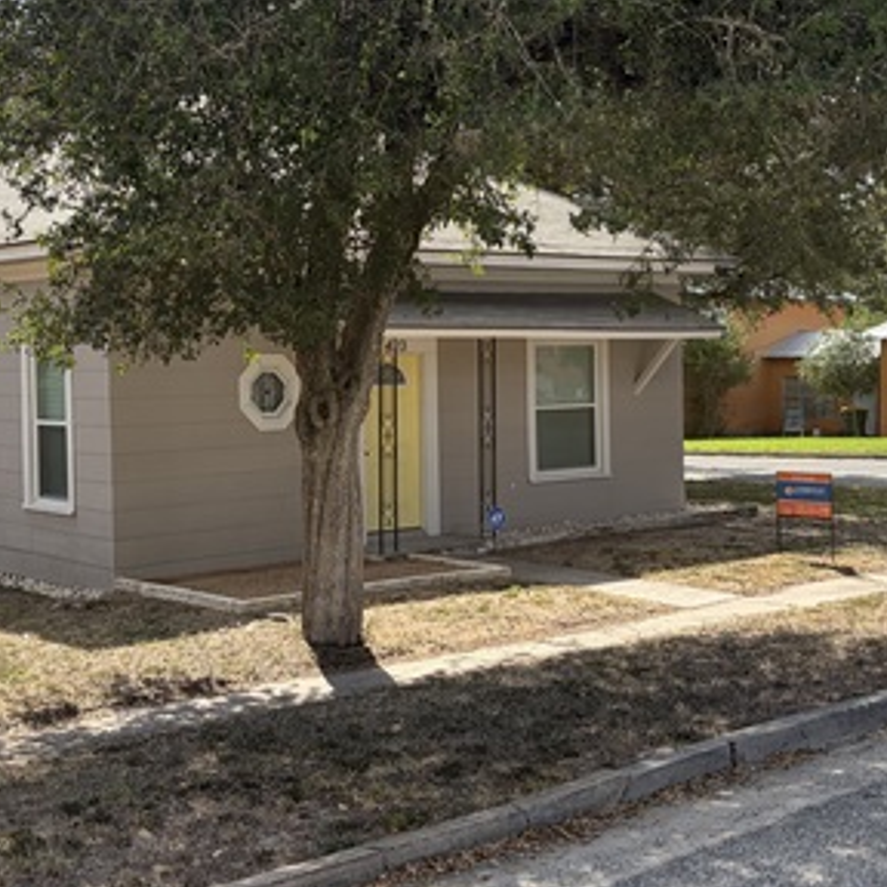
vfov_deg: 33.4
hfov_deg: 33.3
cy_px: 388
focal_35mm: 51
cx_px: 376
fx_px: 1479
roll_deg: +0.5
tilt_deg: +1.0
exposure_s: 1/2012
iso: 64
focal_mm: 5.96
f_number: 1.6
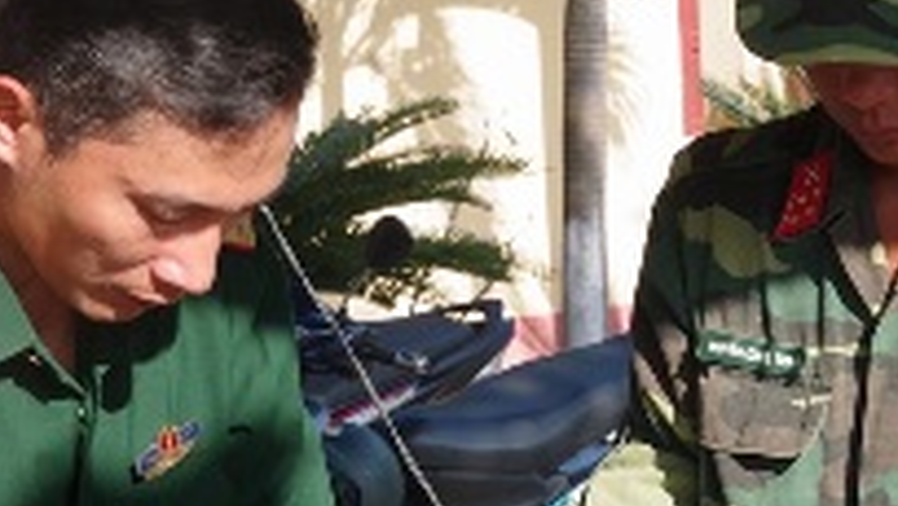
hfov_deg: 15.3
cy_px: 469
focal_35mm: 138
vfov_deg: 8.8
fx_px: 3288
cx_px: 889
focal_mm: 28
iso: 200
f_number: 5.6
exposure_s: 1/250
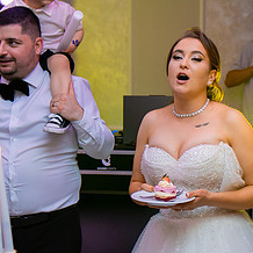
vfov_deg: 20.4
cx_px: 206
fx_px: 703
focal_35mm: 85
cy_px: 144
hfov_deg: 20.2
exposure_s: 1/200
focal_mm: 35
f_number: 3.2
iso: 1250
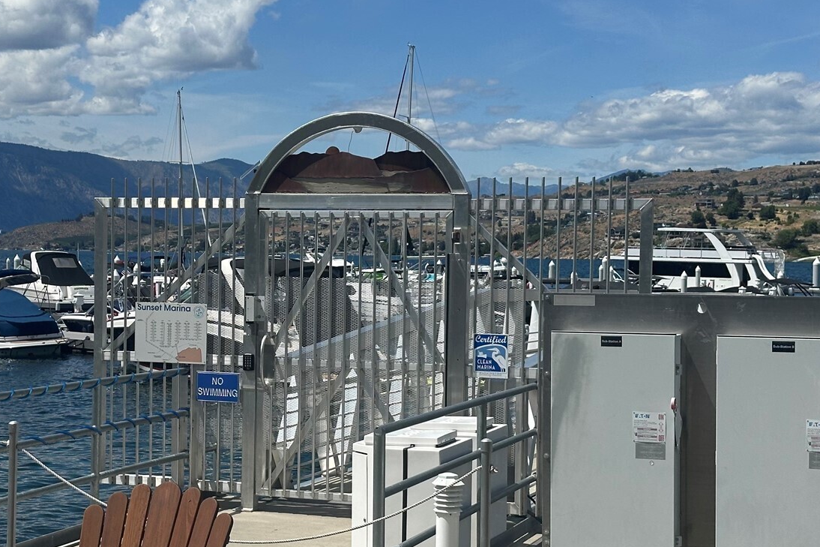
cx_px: 277
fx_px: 1662
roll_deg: -1.0
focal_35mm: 73
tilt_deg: -0.9
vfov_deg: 18.7
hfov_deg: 27.5
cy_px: 304
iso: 64
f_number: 1.78
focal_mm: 6.86
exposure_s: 1/7634
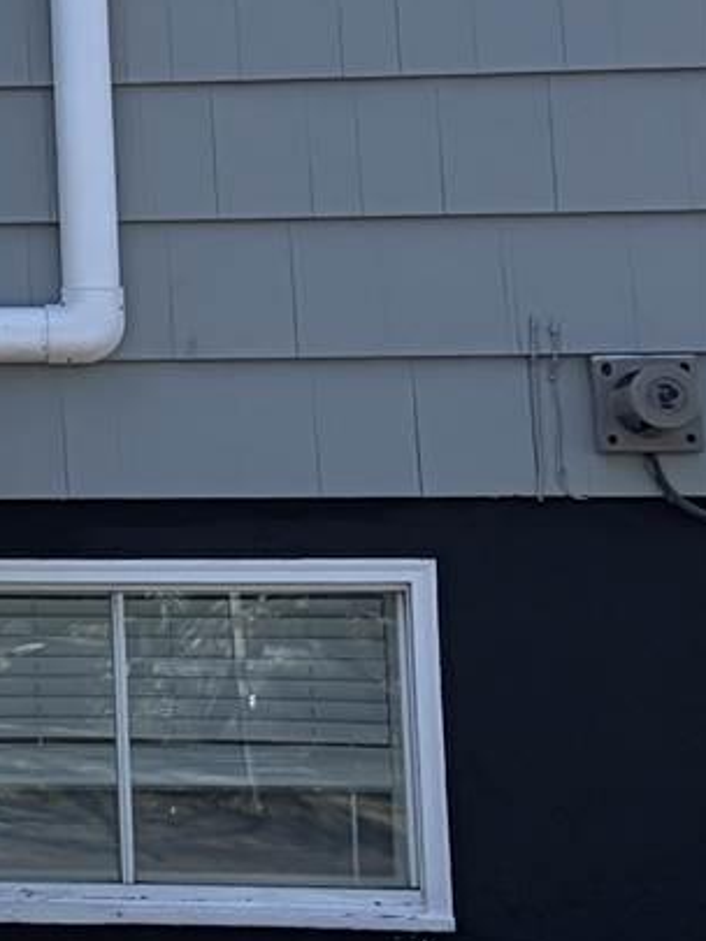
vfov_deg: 13.2
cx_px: -1289
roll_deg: +0.5
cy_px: 63
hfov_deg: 8.6
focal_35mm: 148
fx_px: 4023
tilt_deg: +4.8
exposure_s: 1/1953
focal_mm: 5.96
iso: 50
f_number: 1.6
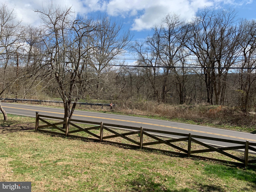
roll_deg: -2.3
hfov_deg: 67.3
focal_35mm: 26
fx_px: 192
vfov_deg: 53.1
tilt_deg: -1.6
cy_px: 96
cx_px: 128
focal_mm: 4.25
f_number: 1.8
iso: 25
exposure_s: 1/1916
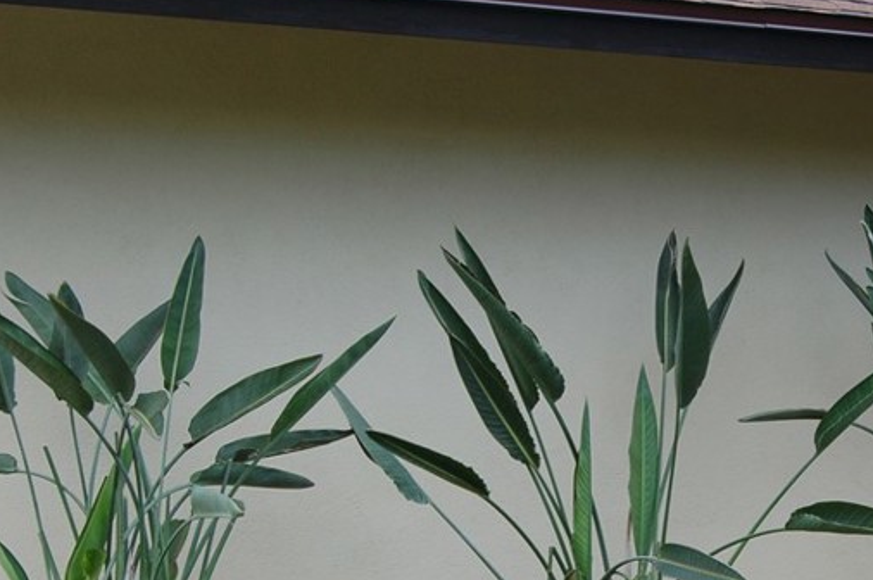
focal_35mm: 79
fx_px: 1913
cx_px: 740
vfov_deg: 17.1
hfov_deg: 25.1
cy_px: 423
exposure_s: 1/200
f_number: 7.1
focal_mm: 26
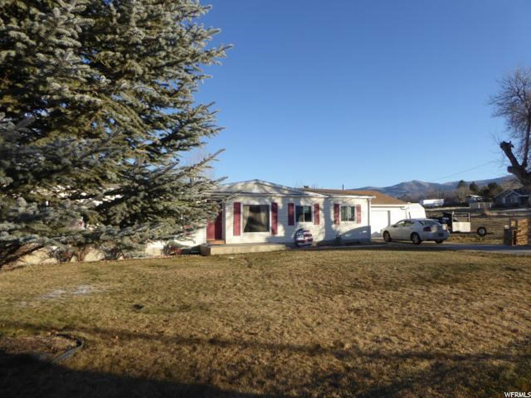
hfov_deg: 69.4
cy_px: 199
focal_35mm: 25
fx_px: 383
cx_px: 266
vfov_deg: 54.9
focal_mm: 4.3
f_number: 3.3
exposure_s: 1/640
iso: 100
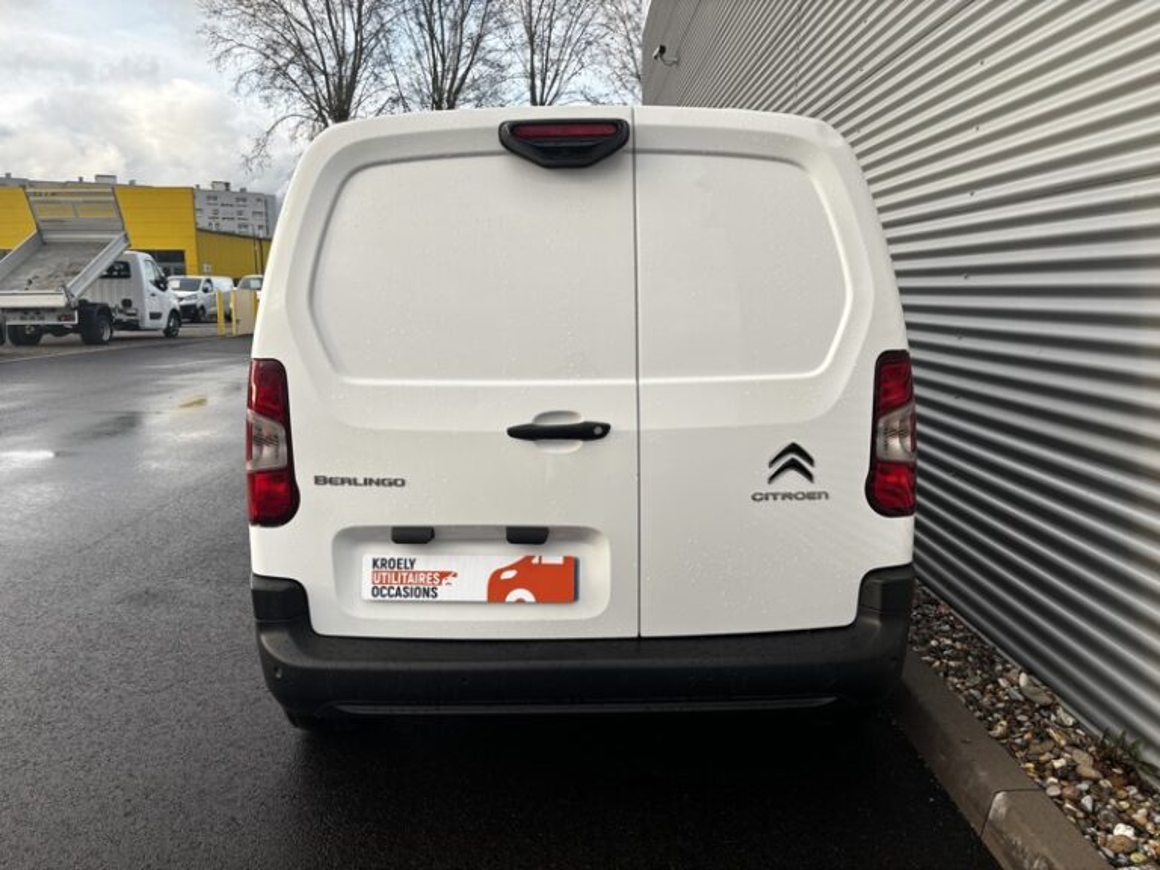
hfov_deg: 67.3
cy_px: 435
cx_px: 580
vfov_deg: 53.1
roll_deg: -0.5
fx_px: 871
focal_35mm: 26
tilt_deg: -10.7
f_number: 1.6
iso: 50
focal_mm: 5.96
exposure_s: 1/604
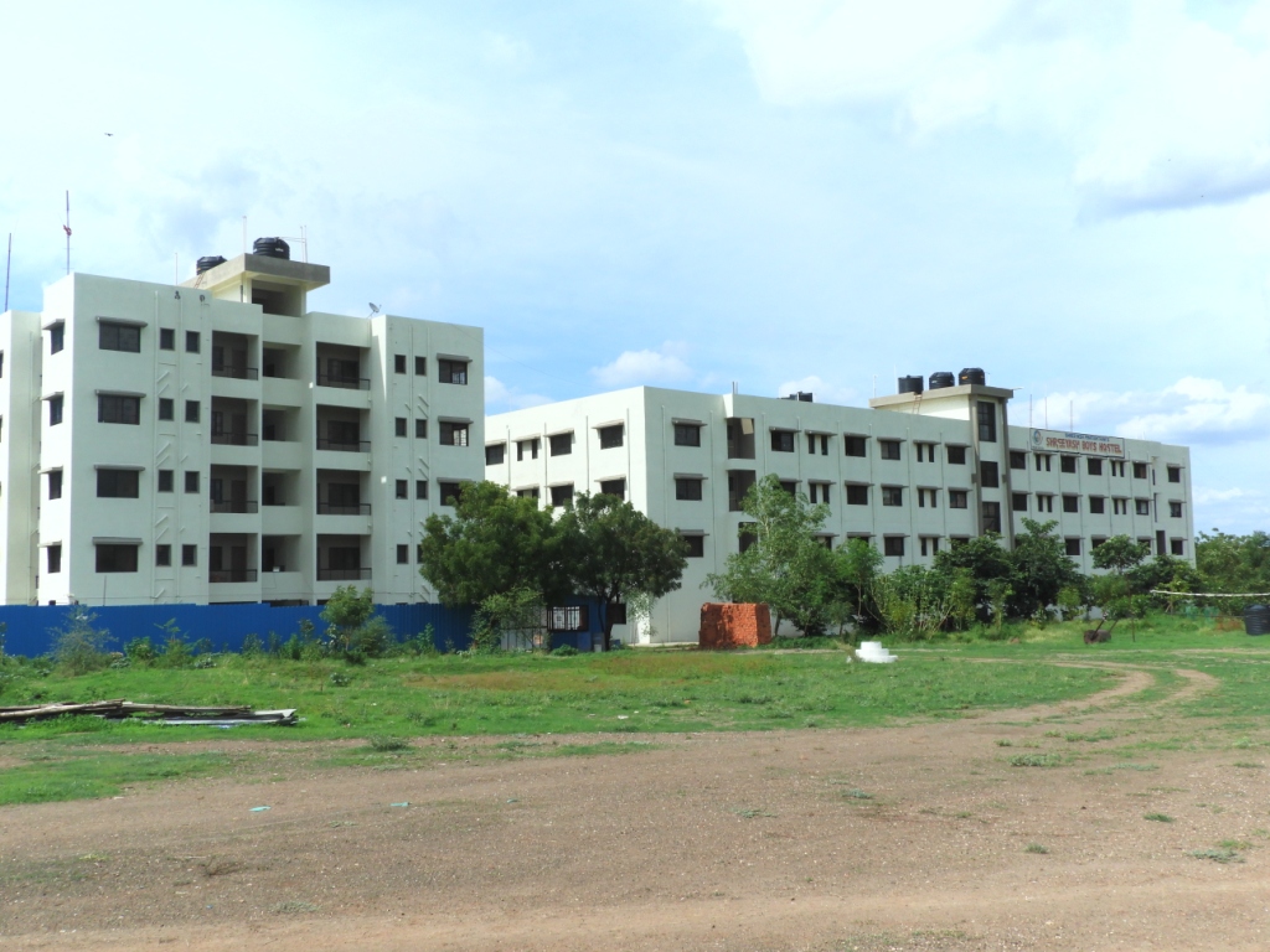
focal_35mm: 35
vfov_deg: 40.7
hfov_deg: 52.6
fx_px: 1284
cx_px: 635
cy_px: 476
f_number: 5.3
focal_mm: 6.3
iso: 100
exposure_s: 1/800
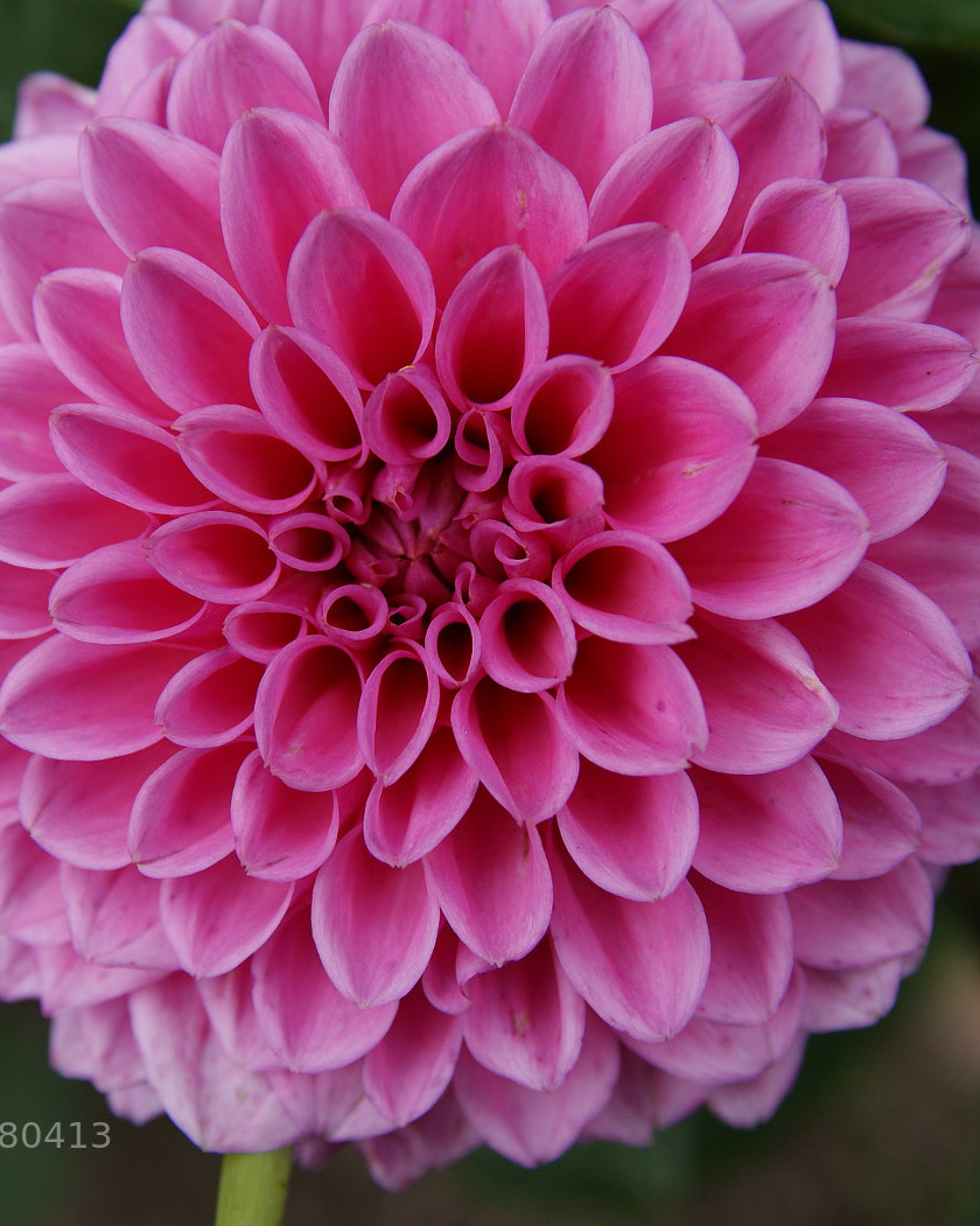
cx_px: 434
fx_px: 2177
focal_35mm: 60
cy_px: 606
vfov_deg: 31.5
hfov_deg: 25.4
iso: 100
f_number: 5.6
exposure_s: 1/250
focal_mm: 28
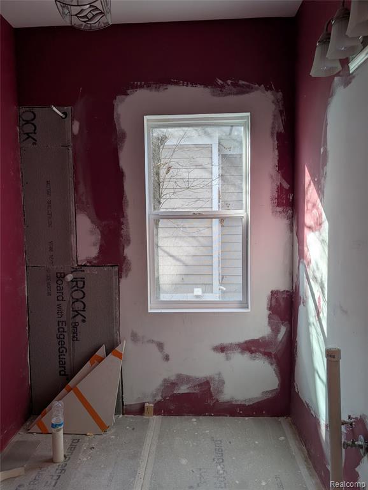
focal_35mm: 24
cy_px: 245
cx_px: 184
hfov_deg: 56.9
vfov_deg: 71.5
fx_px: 339
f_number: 1.68
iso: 20
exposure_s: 1/125
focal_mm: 6.9
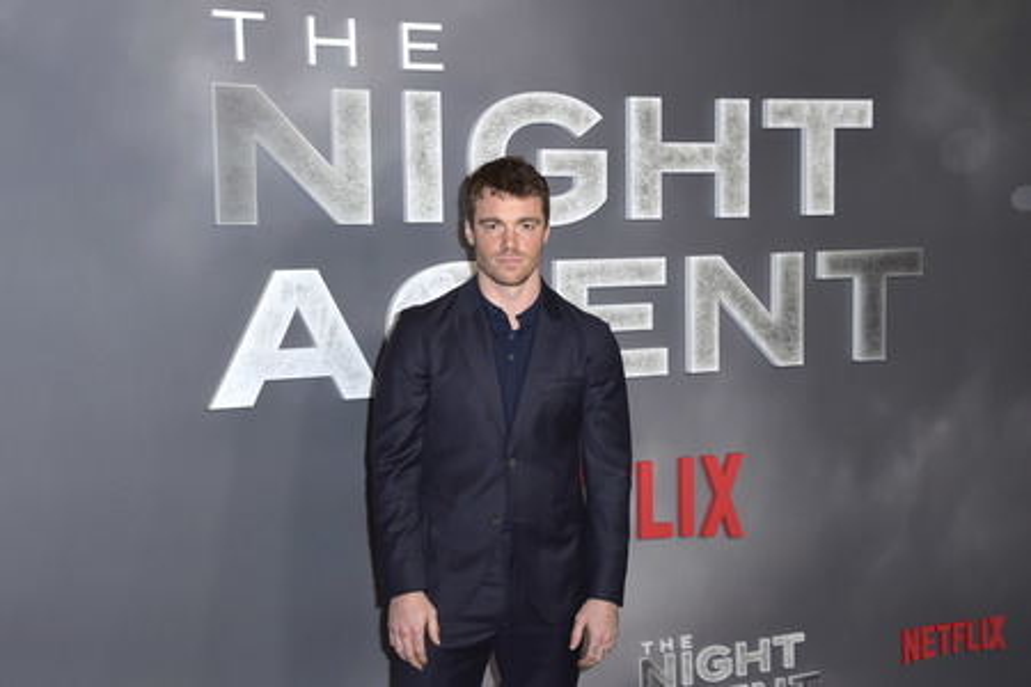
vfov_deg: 28.1
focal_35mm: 48
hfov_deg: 41.1
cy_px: 344
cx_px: 516
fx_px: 1375
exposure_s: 1/250
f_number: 6.3
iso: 400
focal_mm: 48
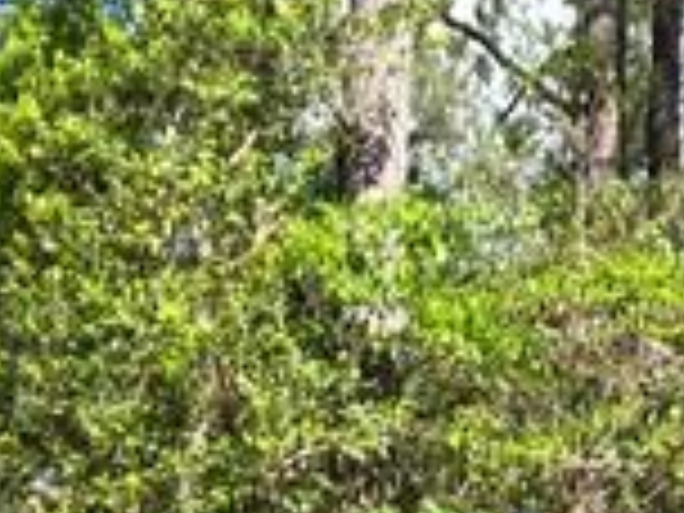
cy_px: 1084
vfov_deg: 8.9
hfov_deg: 12.7
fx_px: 3063
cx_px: 522
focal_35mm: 155
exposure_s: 1/697
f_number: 1.8
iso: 25
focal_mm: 5.4
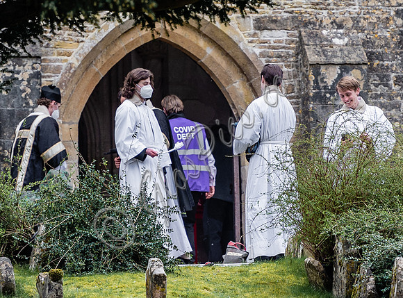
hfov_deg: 3.6
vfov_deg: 2.7
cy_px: 132
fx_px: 6355
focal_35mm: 549
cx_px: 219
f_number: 2.8
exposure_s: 1/1600
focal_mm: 200
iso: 400
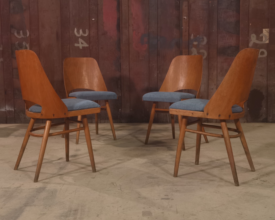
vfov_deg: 31.5
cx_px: 137
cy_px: 110
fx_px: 391
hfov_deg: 38.8
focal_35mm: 48
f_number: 1.9
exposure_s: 1/50
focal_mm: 6.71
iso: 200
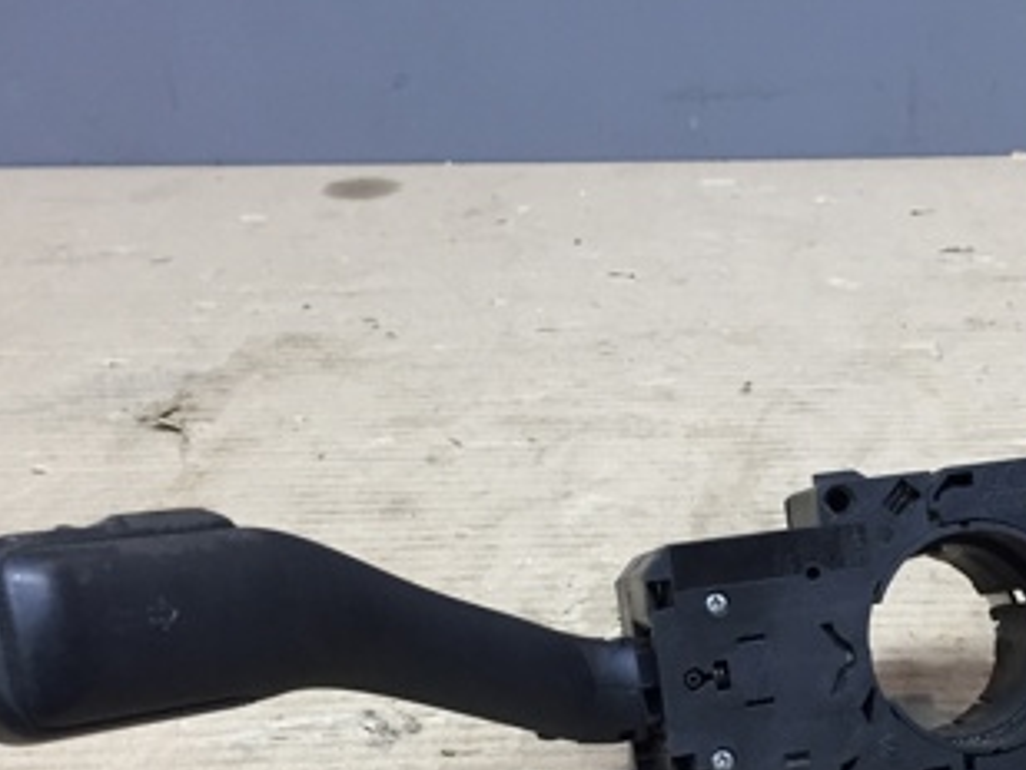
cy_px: 574
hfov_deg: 31.1
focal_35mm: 60
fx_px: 1779
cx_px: 863
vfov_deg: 24.2
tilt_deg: -27.8
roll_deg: -1.5
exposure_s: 1/33
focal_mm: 4.15
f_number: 2.2
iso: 64
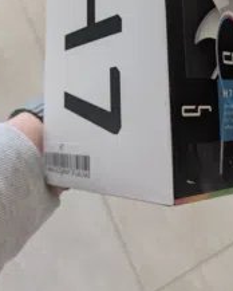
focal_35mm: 45
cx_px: 162
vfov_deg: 38.3
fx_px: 387
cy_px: 28
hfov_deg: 33.1
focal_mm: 5.43
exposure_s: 1/100
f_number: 1.89
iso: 337
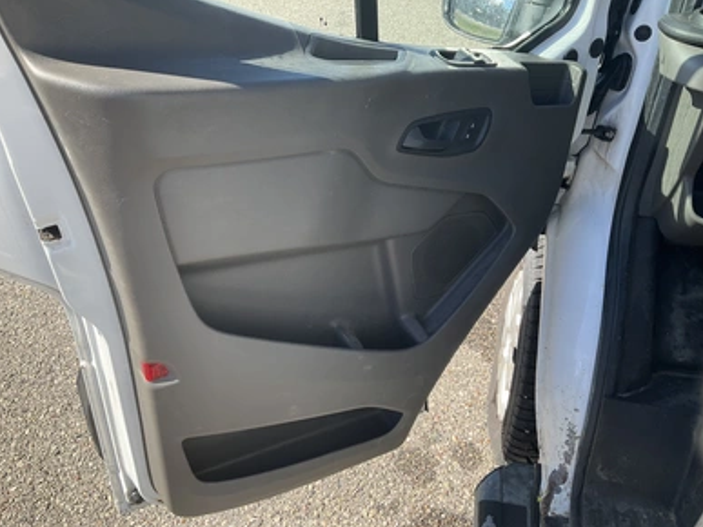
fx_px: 609
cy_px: 265
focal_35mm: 30
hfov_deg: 60.0
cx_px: 342
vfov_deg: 46.8
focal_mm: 3
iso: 25
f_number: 1.8
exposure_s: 1/454
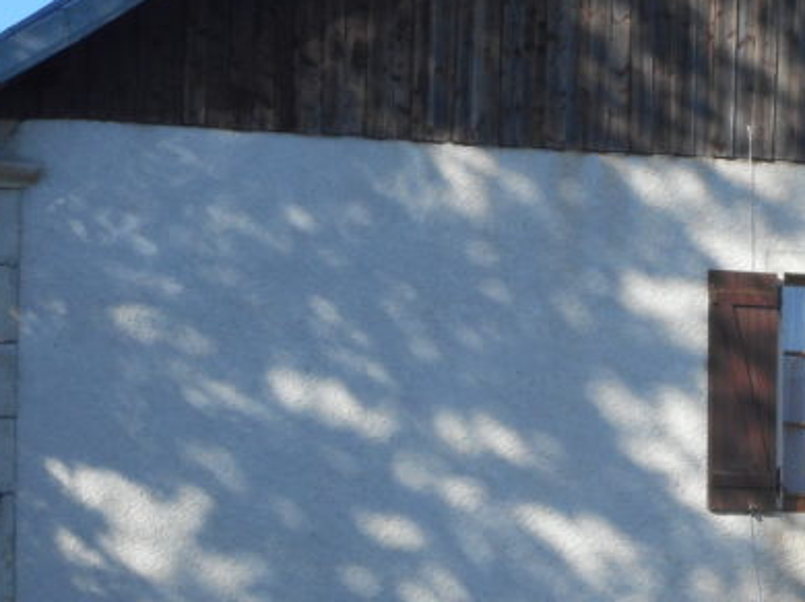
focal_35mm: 155
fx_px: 3602
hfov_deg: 12.7
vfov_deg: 9.5
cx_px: 466
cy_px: 454
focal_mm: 10.5
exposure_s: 1/320
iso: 80
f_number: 5.1
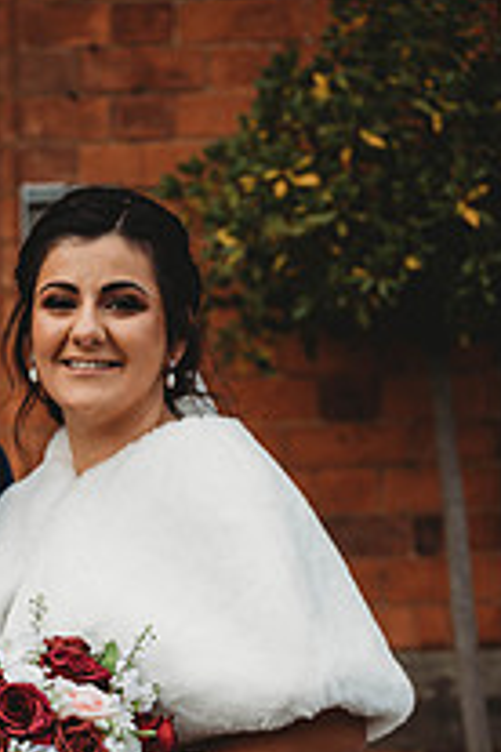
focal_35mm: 152
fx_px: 3173
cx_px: 34
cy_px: 763
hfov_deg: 9.0
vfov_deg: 13.3
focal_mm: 70
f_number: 2.8
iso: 100
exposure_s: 1/500
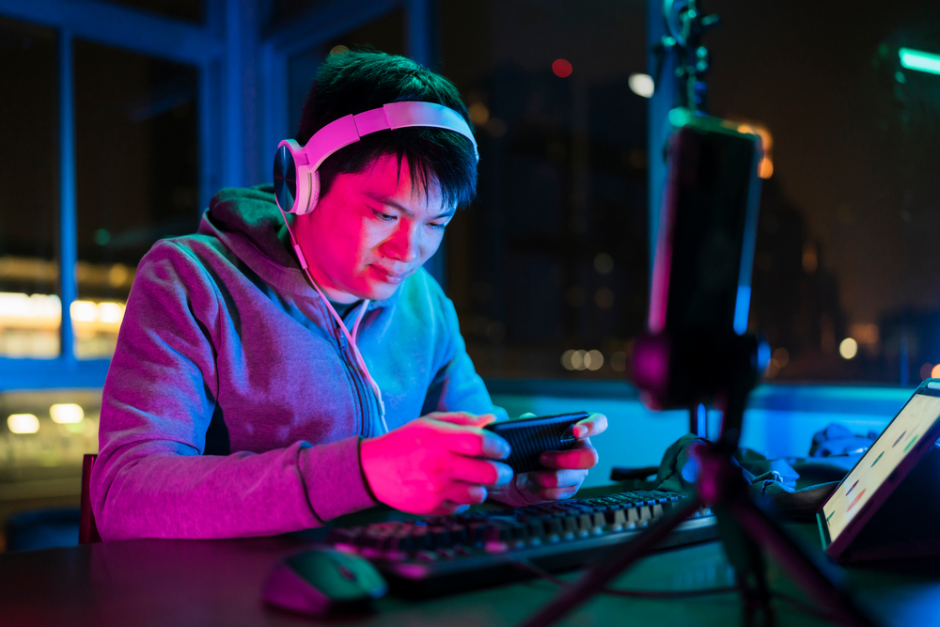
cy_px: 314
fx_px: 914
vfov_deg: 37.9
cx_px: 470
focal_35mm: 35
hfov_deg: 54.4
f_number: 1.4
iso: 1000
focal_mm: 35
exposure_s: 1/160
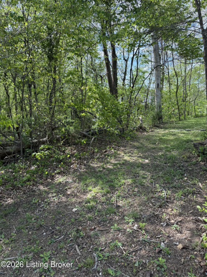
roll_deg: +0.7
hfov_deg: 56.8
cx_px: 104
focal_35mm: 24
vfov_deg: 71.6
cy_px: 138
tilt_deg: -6.6
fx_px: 191
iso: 100
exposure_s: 1/728
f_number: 1.78
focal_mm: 6.76
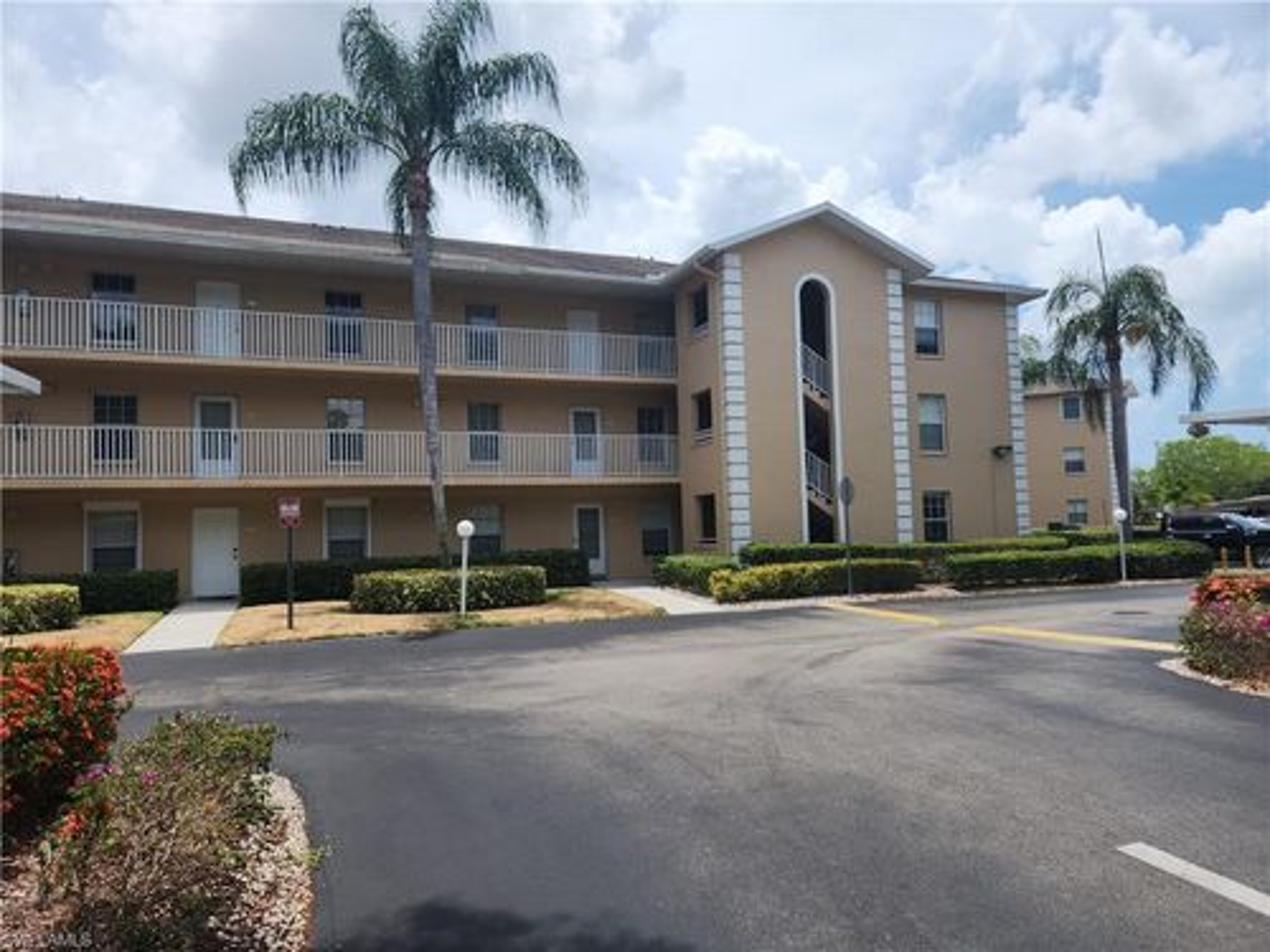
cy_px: 476
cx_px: 635
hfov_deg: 73.9
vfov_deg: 58.9
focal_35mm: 23
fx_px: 844
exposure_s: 1/1904
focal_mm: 5.4
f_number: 1.8
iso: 20
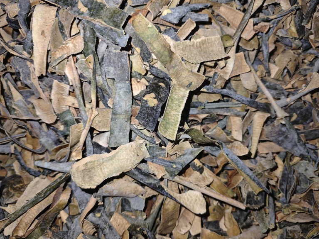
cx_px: 160
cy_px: 115
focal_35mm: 25
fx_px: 230
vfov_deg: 54.9
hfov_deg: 69.4
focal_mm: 5.84
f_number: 1.6
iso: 400
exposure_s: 1/90
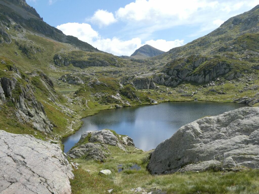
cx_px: 130
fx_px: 277
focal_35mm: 37
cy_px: 97
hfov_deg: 50.1
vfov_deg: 38.7
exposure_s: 1/1300
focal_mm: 6.7
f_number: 4.5
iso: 200
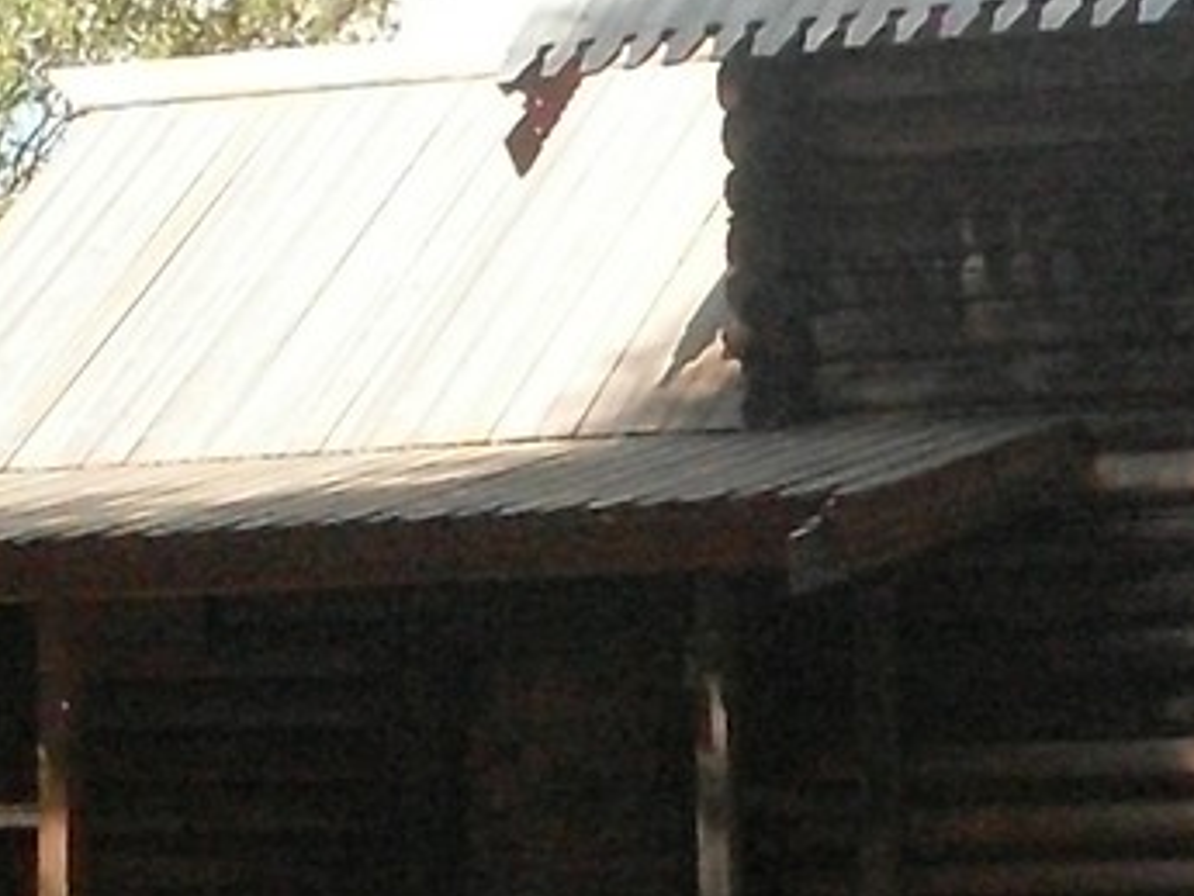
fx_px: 5452
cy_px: 396
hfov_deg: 12.1
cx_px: 1552
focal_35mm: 158
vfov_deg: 9.4
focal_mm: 6.3
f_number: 8.4
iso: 400
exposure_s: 1/350
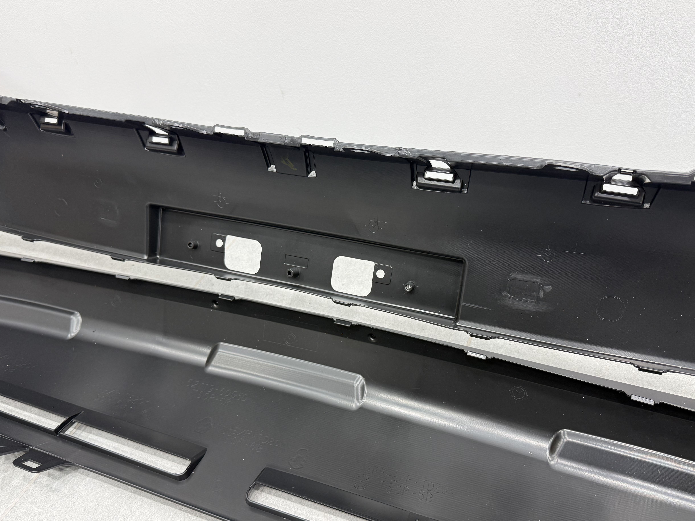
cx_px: 347
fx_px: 562
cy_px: 280
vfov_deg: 49.7
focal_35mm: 28
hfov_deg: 63.4
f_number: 1.78
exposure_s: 1/102
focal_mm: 6.76
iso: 100
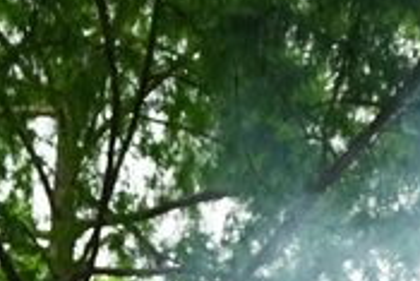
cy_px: 781
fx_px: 817
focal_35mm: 70
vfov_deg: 12.2
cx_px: 149
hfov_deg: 28.7
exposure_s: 1/2500
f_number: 4
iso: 2000
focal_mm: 12
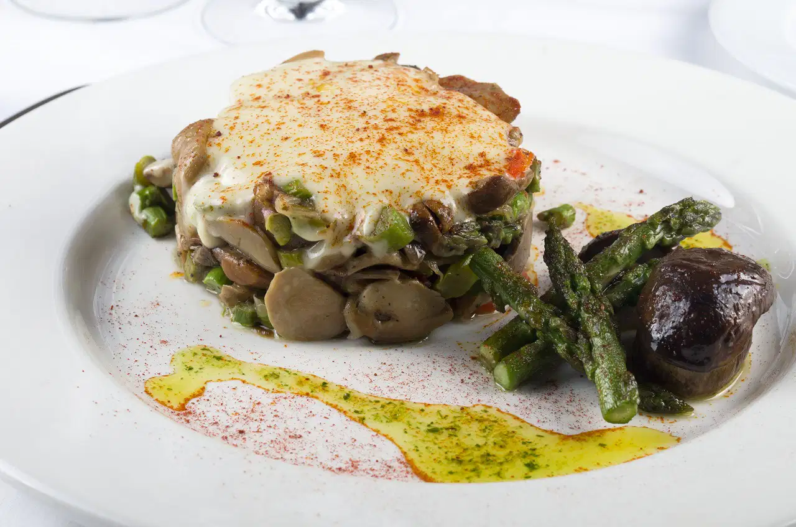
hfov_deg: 27.1
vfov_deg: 18.1
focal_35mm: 75
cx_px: 398
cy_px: 264
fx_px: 1654
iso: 100
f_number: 10
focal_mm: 50
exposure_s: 1/60
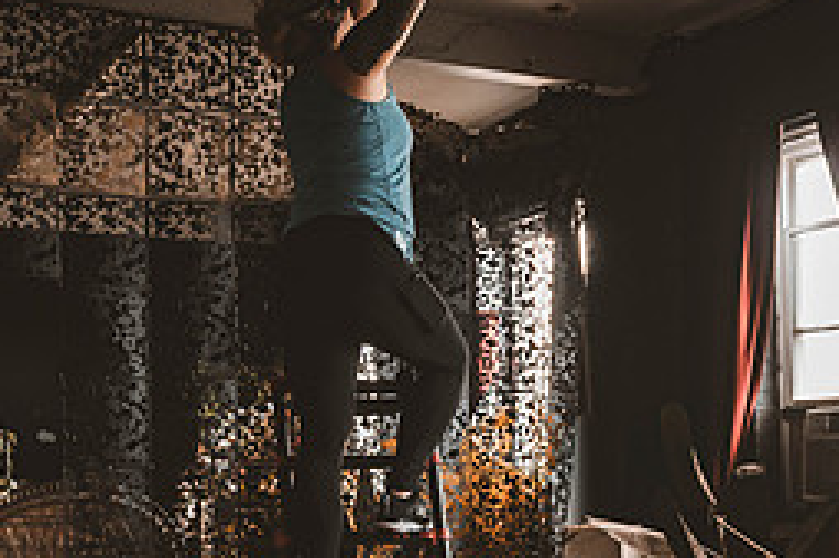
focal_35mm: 64
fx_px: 1491
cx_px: 667
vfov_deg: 20.8
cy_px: 484
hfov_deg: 30.7
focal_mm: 28
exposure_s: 1/125
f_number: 2.8
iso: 800
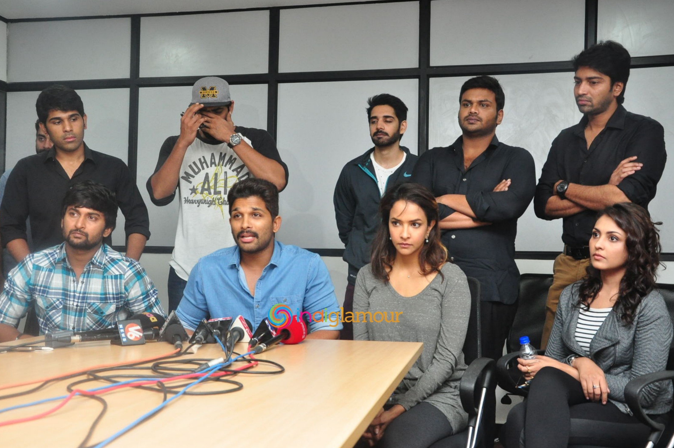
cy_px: 225
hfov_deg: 48.5
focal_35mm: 40
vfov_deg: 33.3
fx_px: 748
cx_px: 335
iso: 1600
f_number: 6.3
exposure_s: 1/125
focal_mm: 26
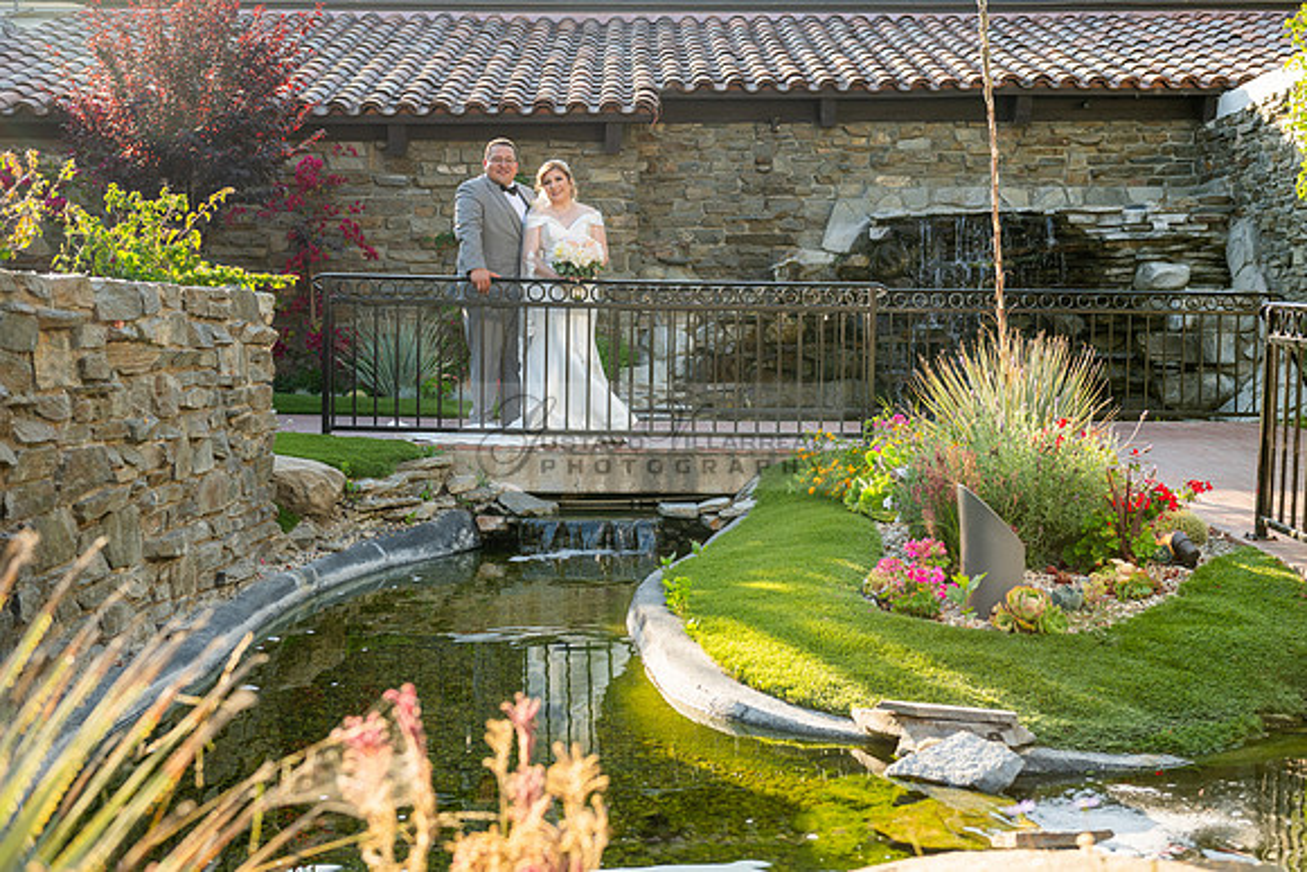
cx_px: 671
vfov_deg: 28.9
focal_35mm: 47
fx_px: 1691
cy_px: 429
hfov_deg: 42.3
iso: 100
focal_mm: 45
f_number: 4
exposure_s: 1/250
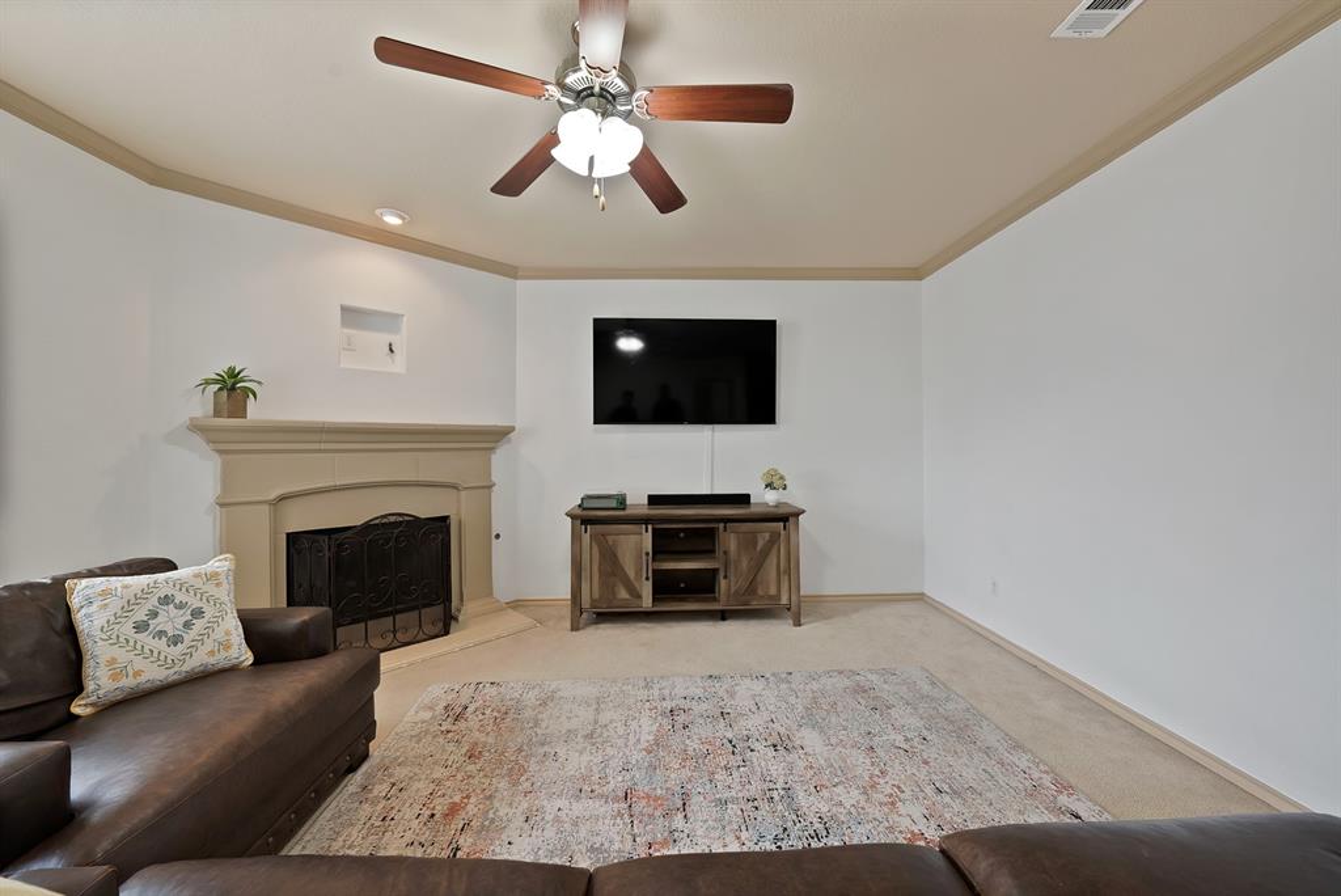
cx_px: 670
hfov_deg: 112.6
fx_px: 447
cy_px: 448
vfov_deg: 90.1
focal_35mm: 12
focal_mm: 12
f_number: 9
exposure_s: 1/4
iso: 640
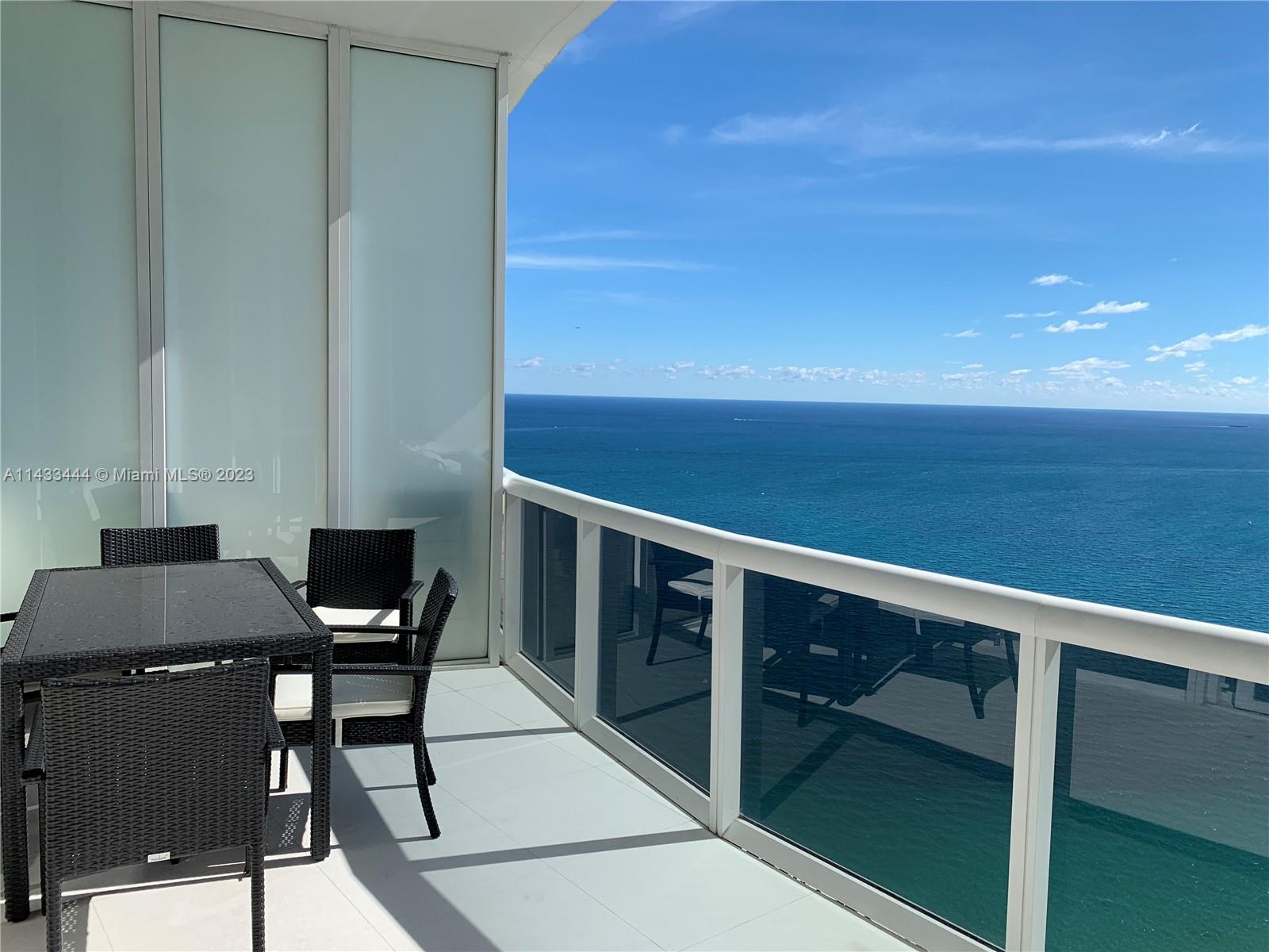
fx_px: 953
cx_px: 634
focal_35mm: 26
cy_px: 476
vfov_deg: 53.1
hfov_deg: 67.3
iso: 25
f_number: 1.8
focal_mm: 4.25
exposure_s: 1/2681
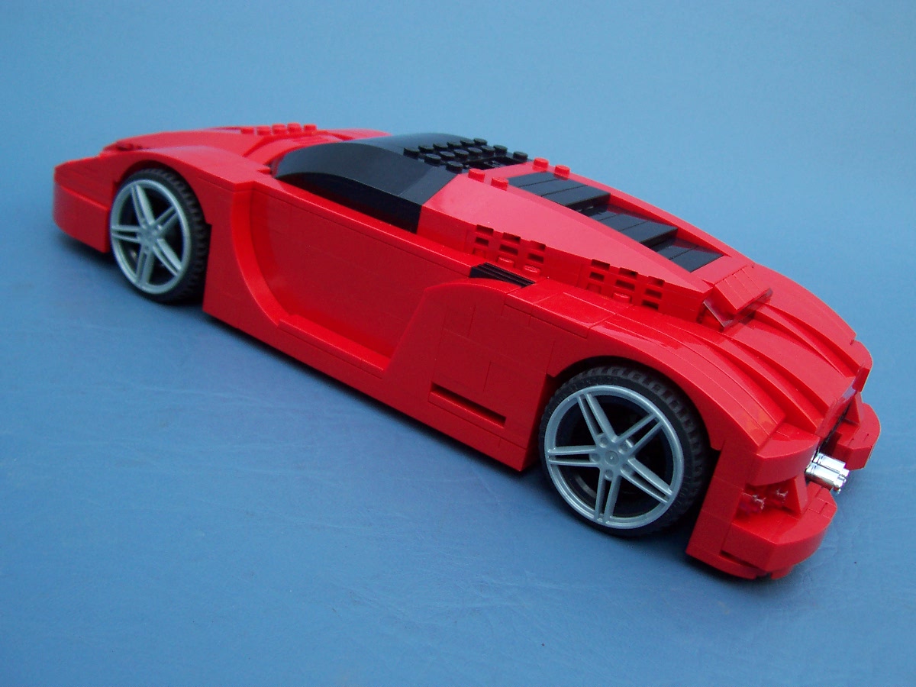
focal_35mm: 37
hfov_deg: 50.1
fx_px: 979
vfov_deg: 38.7
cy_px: 344
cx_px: 458
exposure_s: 1/180
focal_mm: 5.6
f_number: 2.8
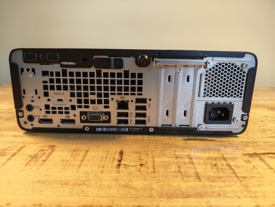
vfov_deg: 58.9
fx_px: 183
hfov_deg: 73.9
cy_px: 104
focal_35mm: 23
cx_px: 138
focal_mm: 6.55
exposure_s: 1/50
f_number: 1.6
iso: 160
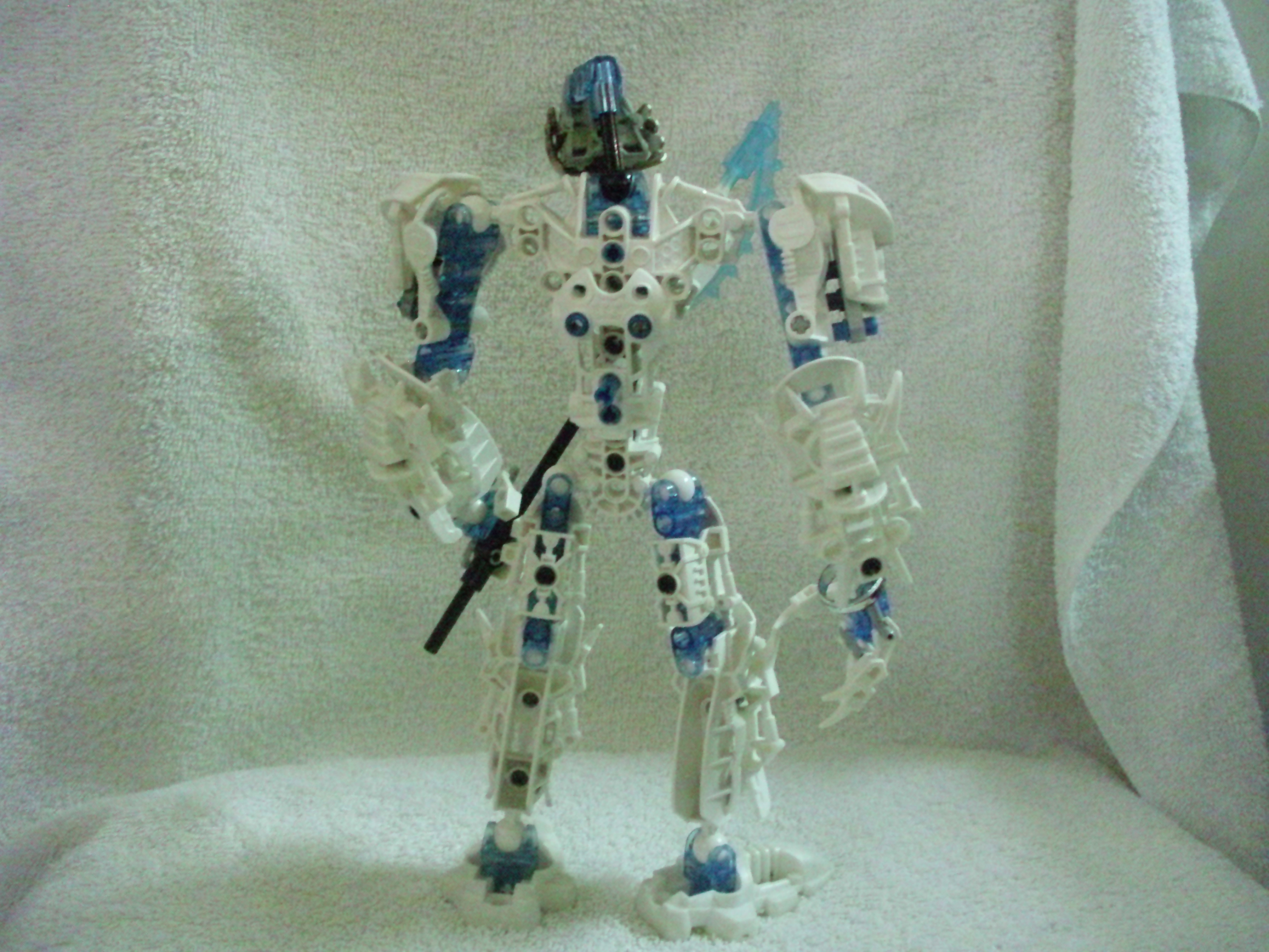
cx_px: 634
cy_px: 476
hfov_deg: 49.0
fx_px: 1393
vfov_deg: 37.7
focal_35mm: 38
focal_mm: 6.3
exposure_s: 1/31
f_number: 3.1
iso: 1600
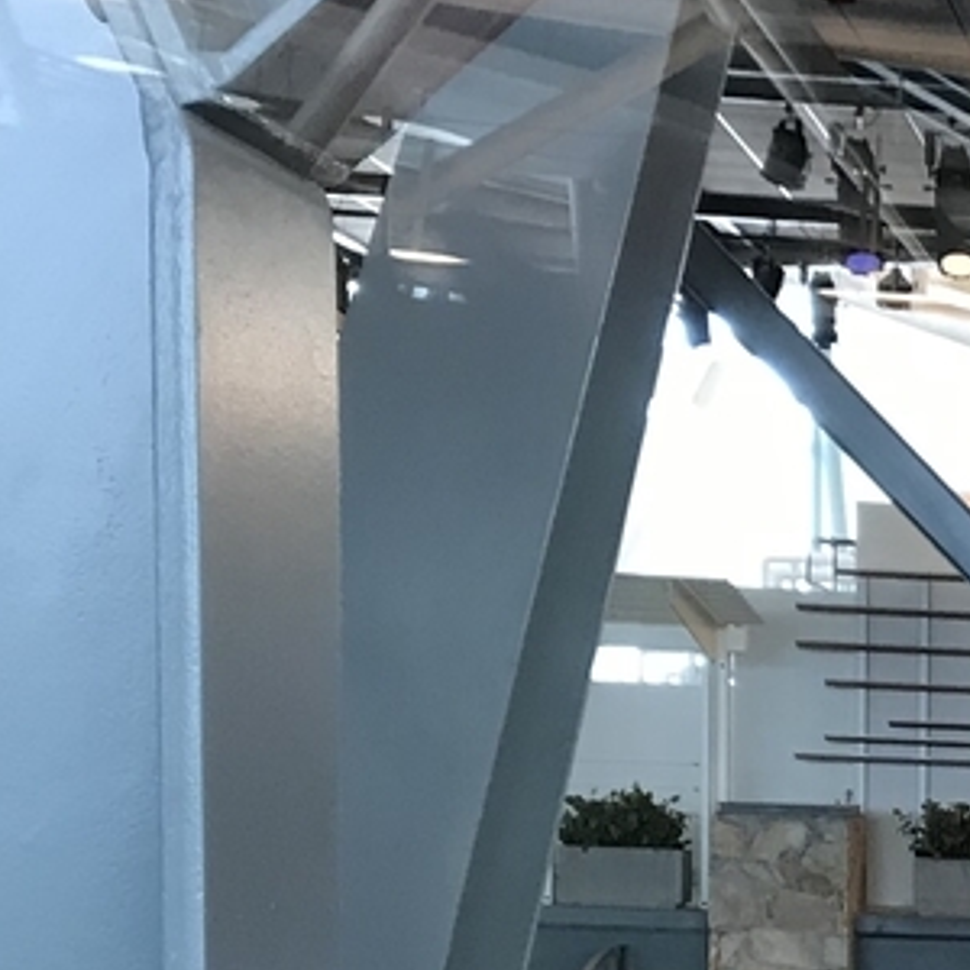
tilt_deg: -4.4
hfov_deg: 15.0
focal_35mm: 99
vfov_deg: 17.0
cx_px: 1820
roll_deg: -2.6
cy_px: 1096
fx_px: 3139
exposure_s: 1/30
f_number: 1.8
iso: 25
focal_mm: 3.99
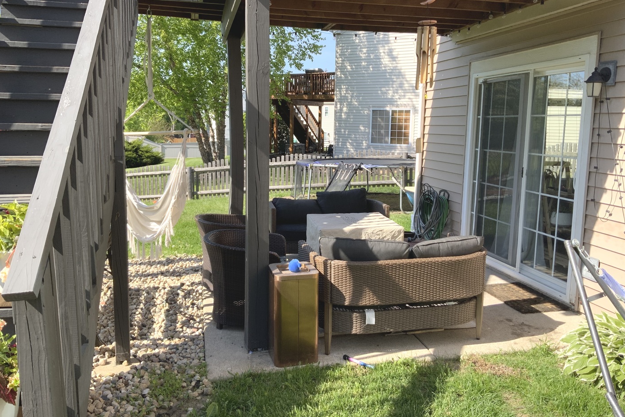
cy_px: 191
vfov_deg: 42.3
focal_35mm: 31
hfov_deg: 60.3
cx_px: 312
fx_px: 538
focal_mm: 3
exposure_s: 1/635
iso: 16
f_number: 1.8
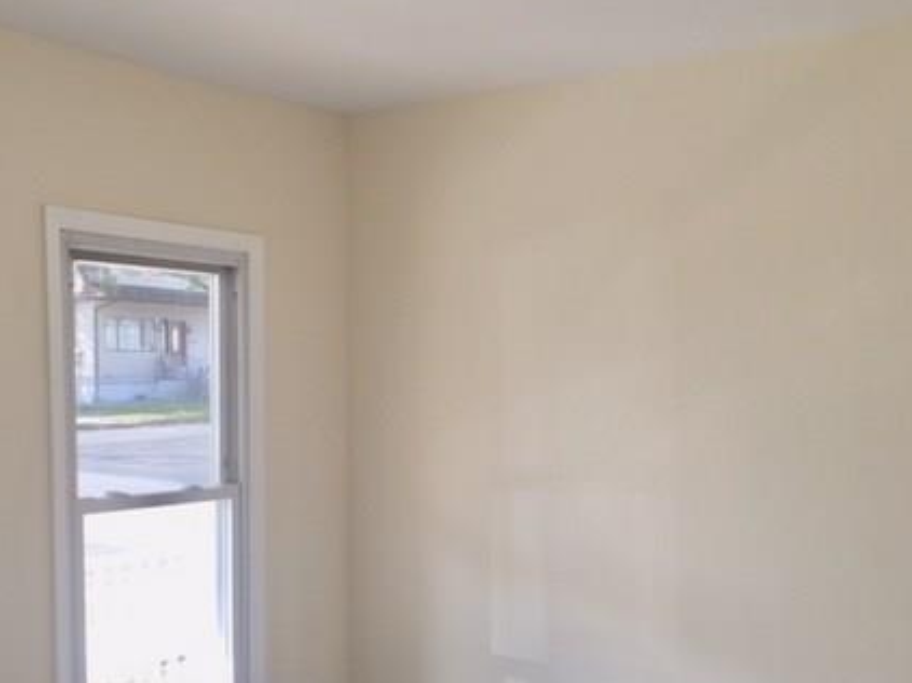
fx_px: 1159
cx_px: 307
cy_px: 499
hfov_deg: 42.4
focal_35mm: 44
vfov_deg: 32.3
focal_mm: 4.15
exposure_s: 1/189
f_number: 2.2
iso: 32
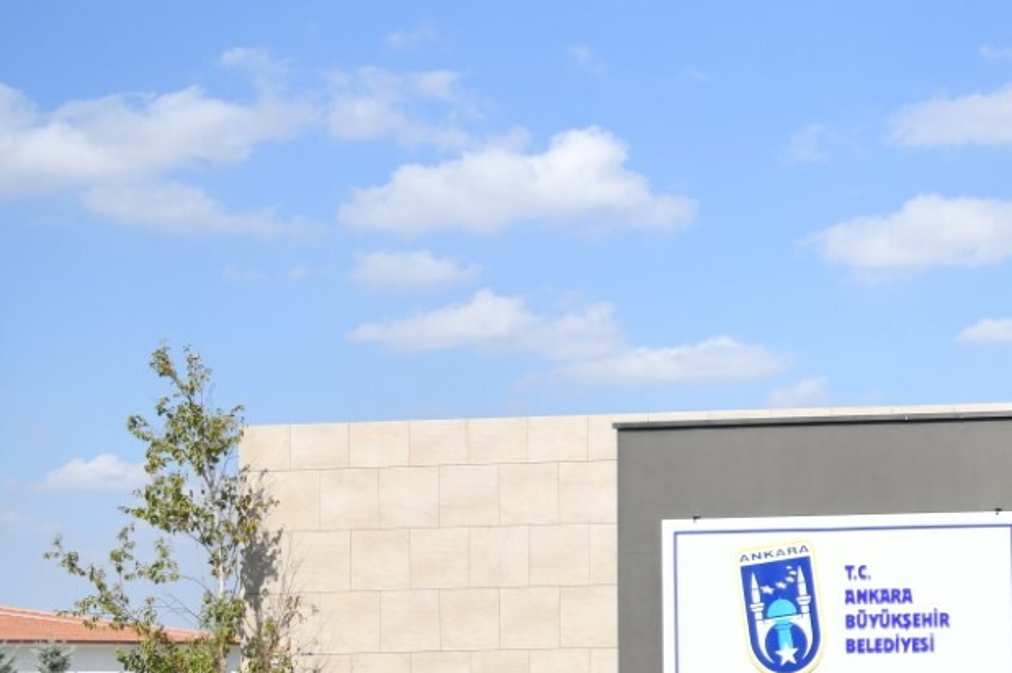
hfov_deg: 18.6
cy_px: 592
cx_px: 1527
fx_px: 2725
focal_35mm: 97
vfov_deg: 14.0
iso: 320
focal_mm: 30
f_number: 2.8
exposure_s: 1/8000
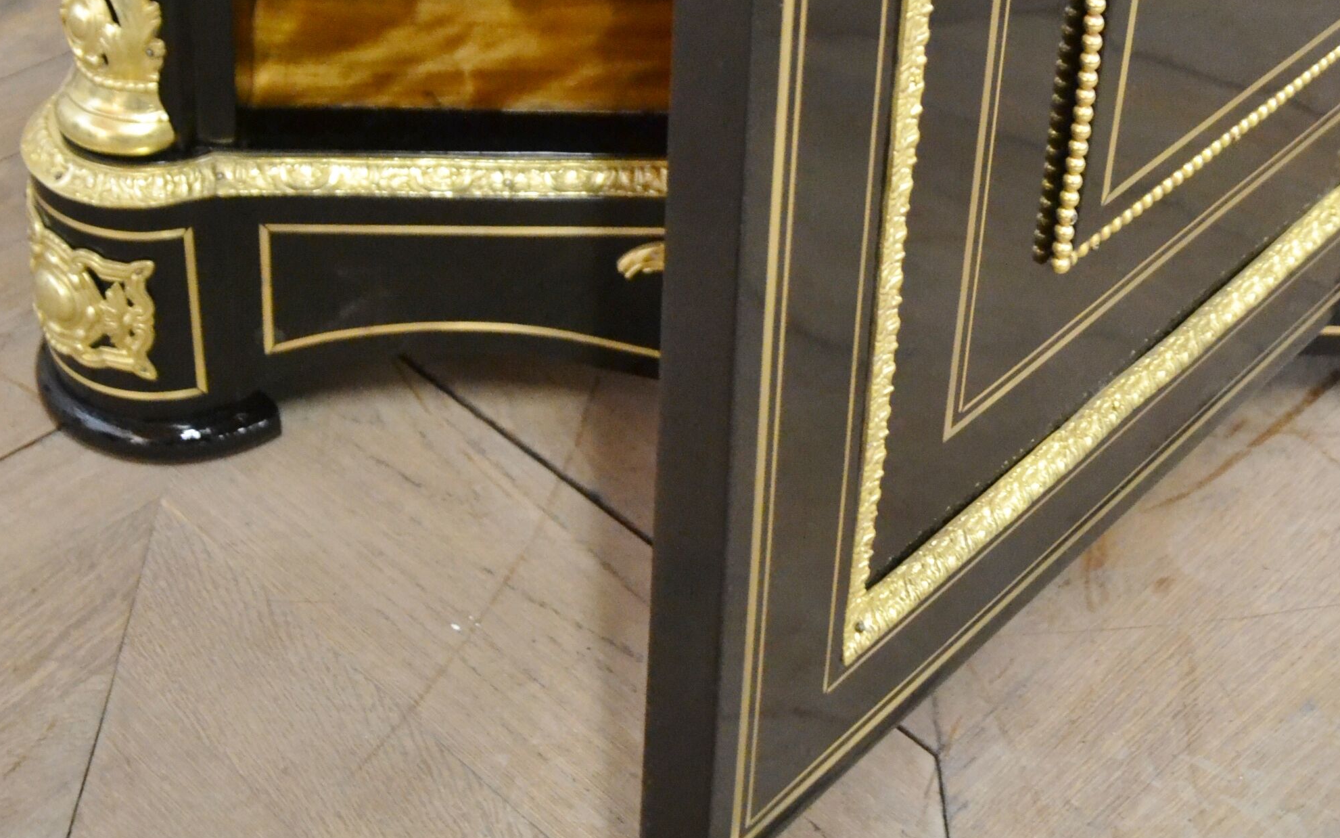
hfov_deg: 32.0
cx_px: 712
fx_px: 2337
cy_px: -231
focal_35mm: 64
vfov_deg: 18.9
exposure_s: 1/20
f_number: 3.8
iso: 3200
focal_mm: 24
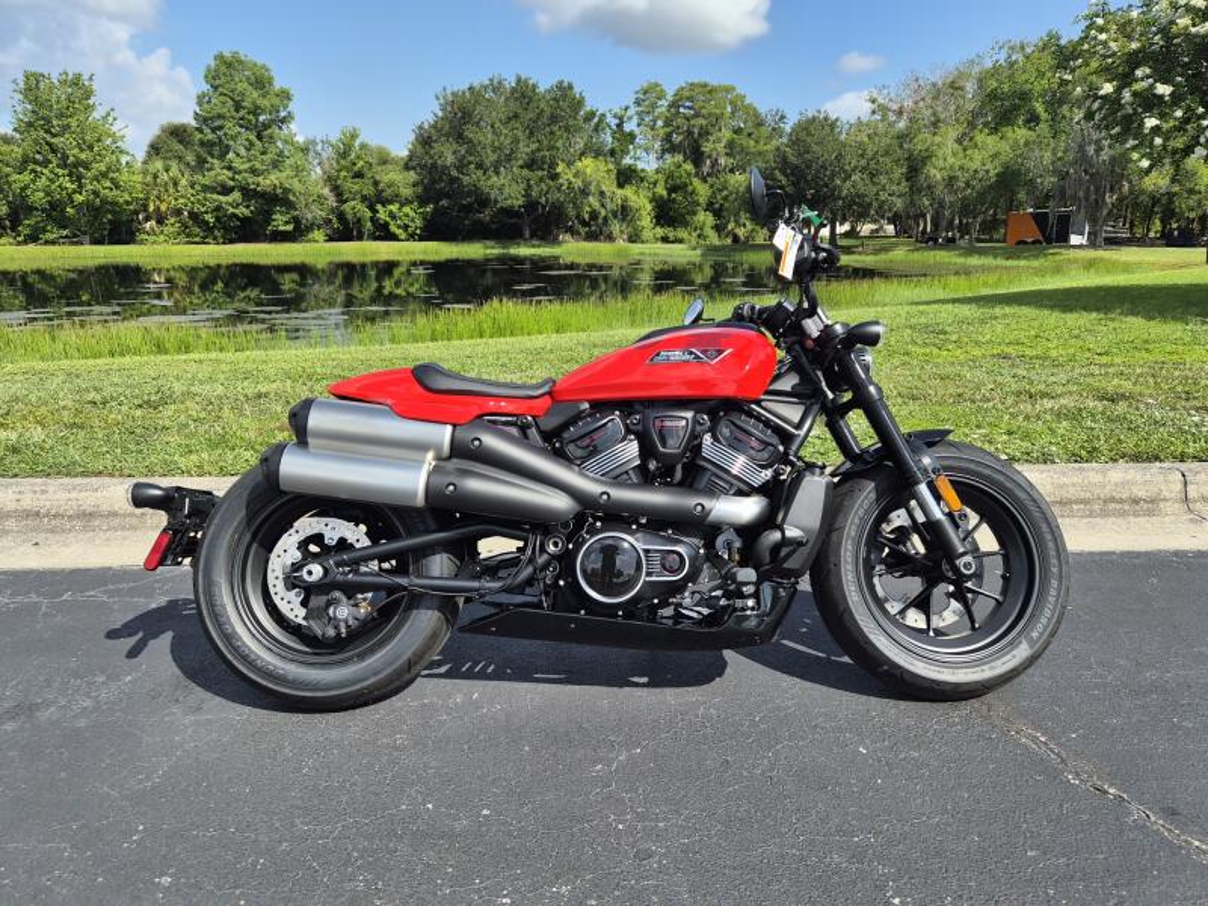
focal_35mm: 23
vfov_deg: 58.9
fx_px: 803
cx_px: 604
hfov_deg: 73.9
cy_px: 453
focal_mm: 5.4
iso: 80
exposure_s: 1/4224
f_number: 1.8
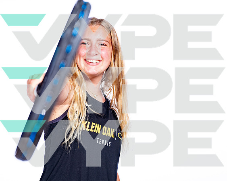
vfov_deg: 20.6
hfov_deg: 25.6
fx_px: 499
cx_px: 114
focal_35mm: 74
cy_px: 90
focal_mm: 66
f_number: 5.6
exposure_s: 1/250
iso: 100
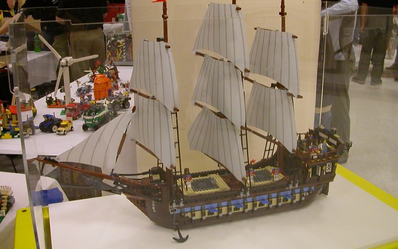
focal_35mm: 40
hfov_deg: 49.3
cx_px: 201
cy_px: 106
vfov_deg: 31.9
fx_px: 434
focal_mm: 5.6
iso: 100
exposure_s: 1/23
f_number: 2.7
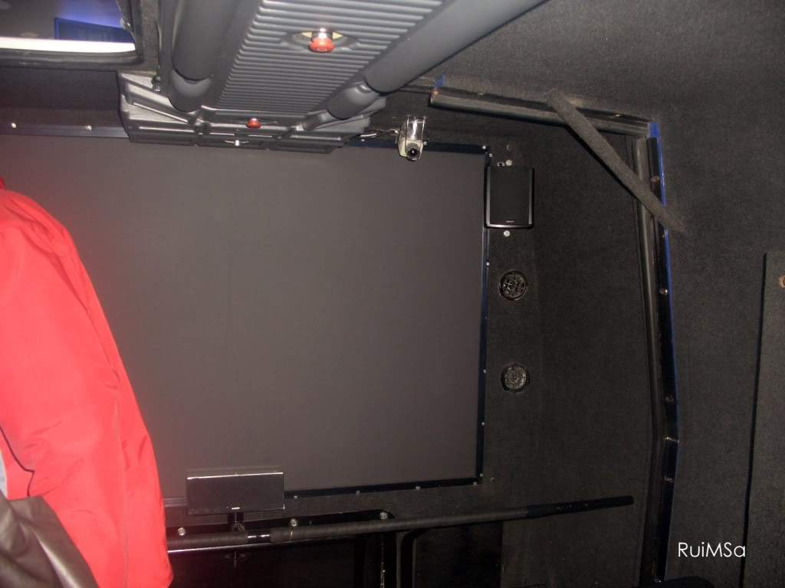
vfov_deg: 42.9
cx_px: 392
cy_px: 294
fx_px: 748
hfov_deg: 55.4
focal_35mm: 33
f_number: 2.8
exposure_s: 1/60
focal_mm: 7.1
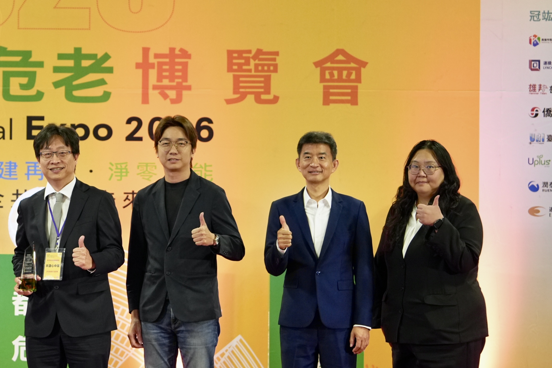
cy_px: 215
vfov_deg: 5.2
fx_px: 4032
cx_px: -18
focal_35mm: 263
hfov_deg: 7.8
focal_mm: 119
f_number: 3.2
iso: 1000
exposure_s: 1/250
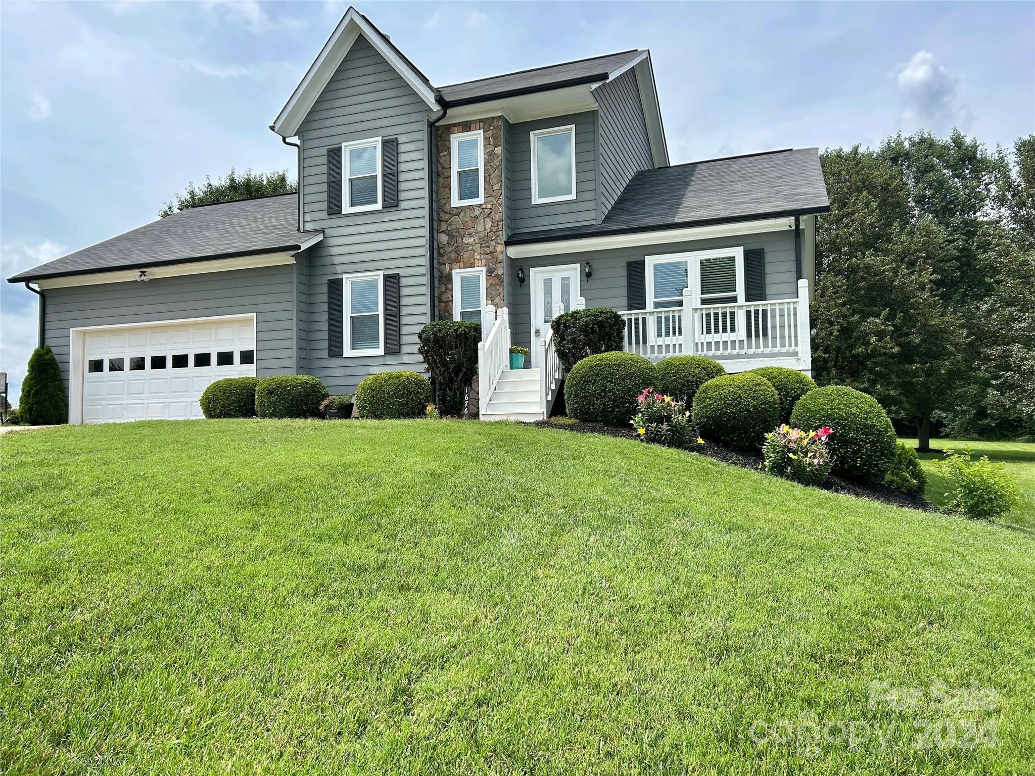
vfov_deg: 53.1
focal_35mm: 26
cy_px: 388
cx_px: 518
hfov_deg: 67.3
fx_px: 777
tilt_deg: +3.0
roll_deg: +1.1
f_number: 1.5
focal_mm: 5.7
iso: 50
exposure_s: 1/2571
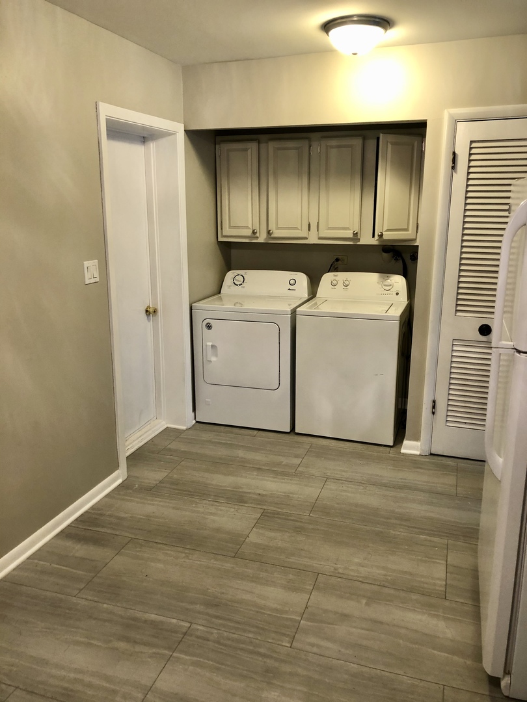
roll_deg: -0.2
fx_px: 568
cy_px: 351
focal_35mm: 28
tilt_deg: -13.6
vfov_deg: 63.4
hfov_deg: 49.7
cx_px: 264
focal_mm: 4
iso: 40
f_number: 1.8
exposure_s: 1/17
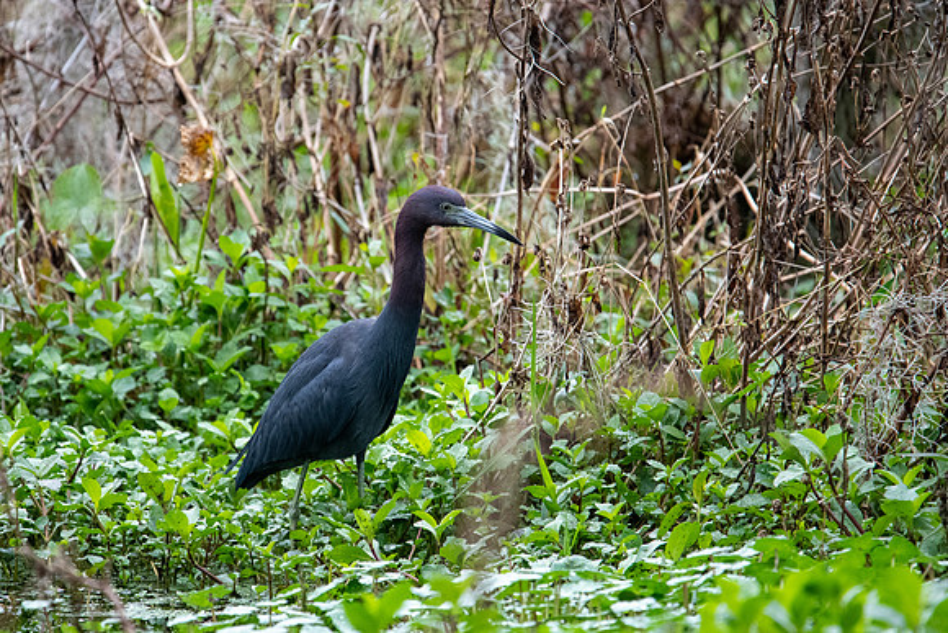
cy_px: 267
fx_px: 21777
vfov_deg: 1.7
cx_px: 434
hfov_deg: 2.5
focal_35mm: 827
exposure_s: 1/1000
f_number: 6.3
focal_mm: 600
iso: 2800
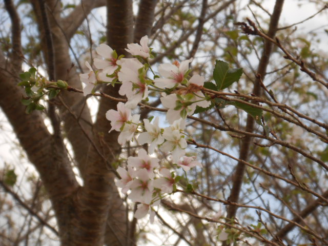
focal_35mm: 156
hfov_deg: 12.7
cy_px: 123
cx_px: 164
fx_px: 1478
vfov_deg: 9.5
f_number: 6.5
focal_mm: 27.6
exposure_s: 1/200
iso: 80
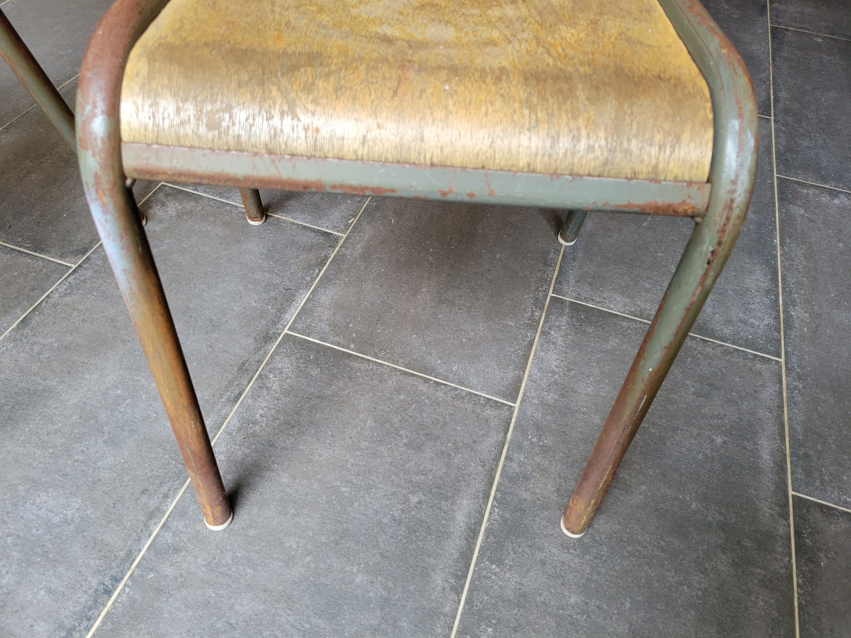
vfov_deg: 53.1
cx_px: 426
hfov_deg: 67.3
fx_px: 639
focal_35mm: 26
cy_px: 319
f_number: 1.8
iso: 125
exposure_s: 1/100
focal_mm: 5.4
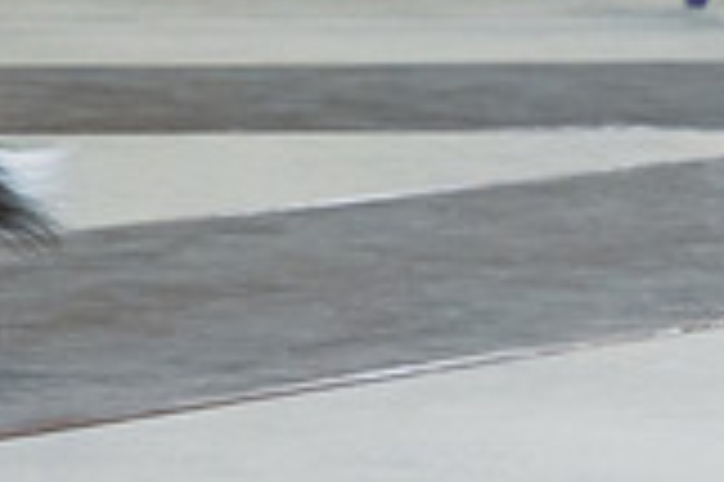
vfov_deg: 4.2
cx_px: -391
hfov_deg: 6.3
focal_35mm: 325
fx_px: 6529
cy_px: -376
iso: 6400
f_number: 4
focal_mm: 90
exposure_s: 1/400
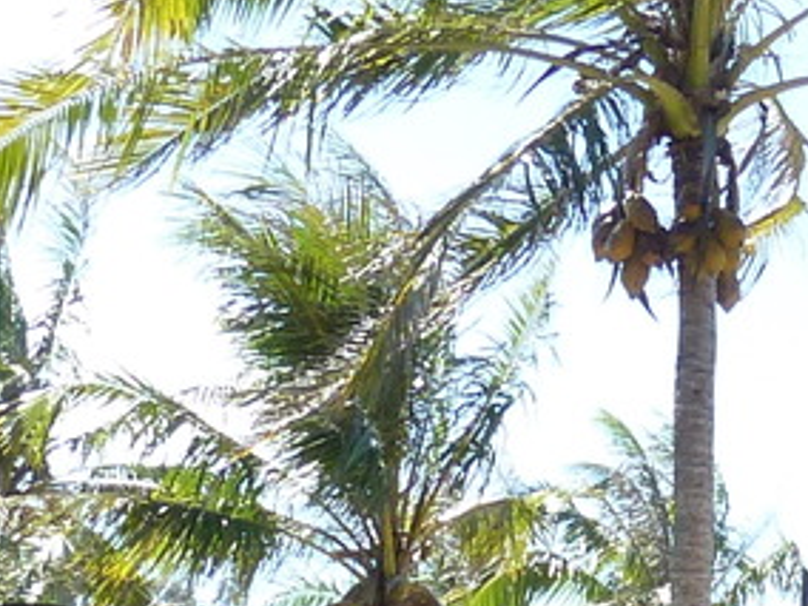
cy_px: 1263
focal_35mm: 141
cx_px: 845
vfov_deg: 9.7
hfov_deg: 13.8
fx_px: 3291
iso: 80
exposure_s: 1/250
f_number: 4
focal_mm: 4.1
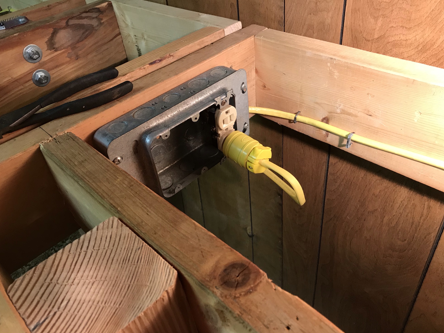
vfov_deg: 48.2
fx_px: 372
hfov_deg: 61.7
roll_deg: +7.1
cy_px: 169
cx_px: 224
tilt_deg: -39.3
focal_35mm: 29
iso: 40
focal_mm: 3.99
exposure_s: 1/20
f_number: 1.8
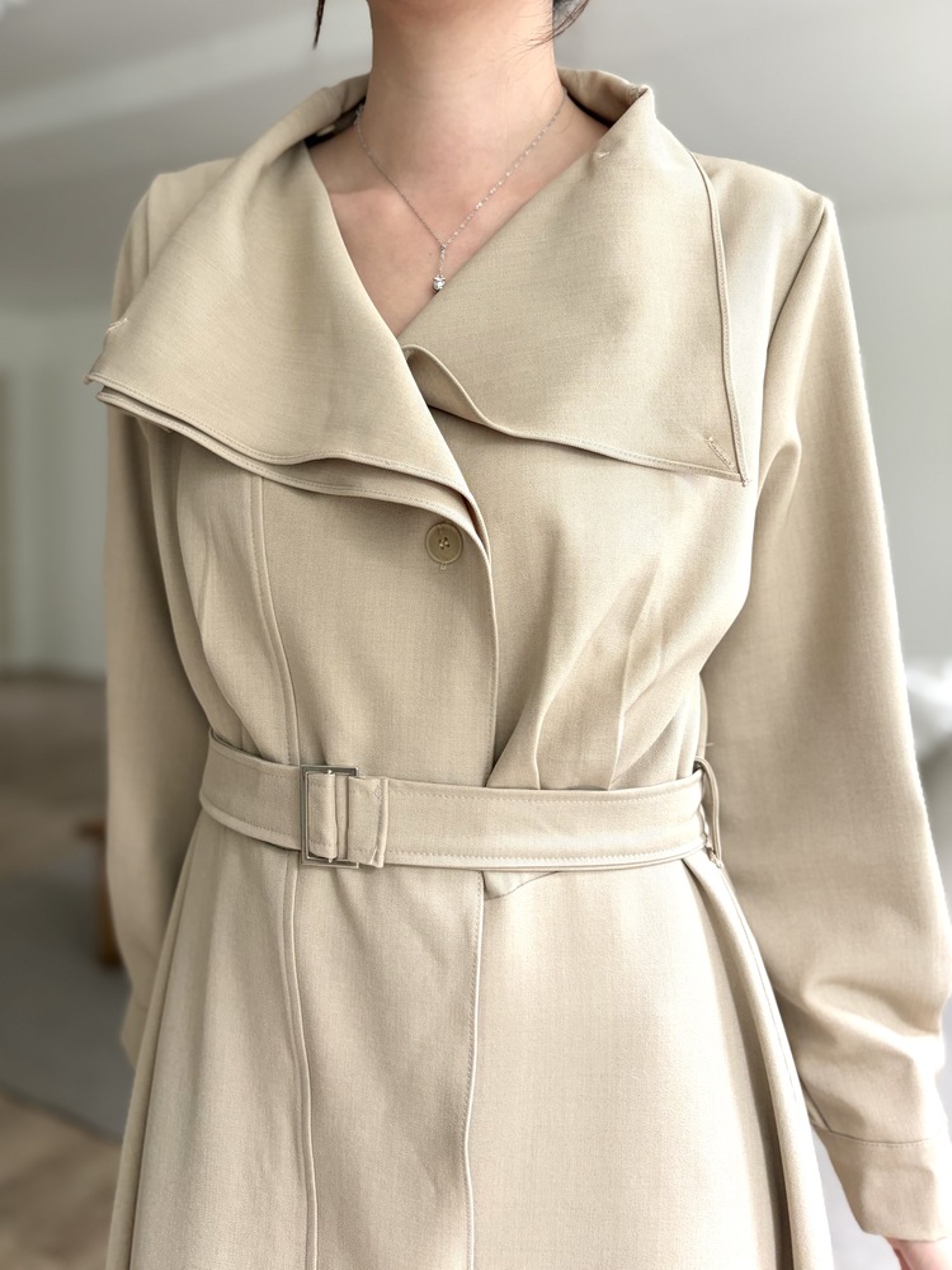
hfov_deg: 53.1
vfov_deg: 67.3
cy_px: 635
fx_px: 953
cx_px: 476
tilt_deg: -3.7
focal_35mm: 26
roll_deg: -0.4
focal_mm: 5.96
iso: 125
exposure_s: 1/110
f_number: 1.6
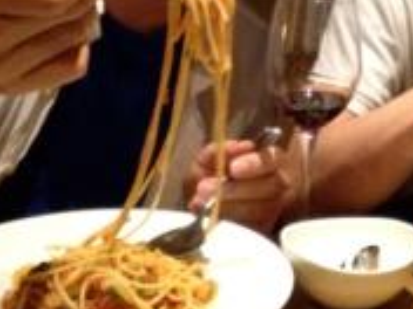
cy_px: -5
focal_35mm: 89
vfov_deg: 16.2
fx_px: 1062
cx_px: 368
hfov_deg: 21.5
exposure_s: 1/15
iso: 640
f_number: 2.4
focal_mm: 4.28
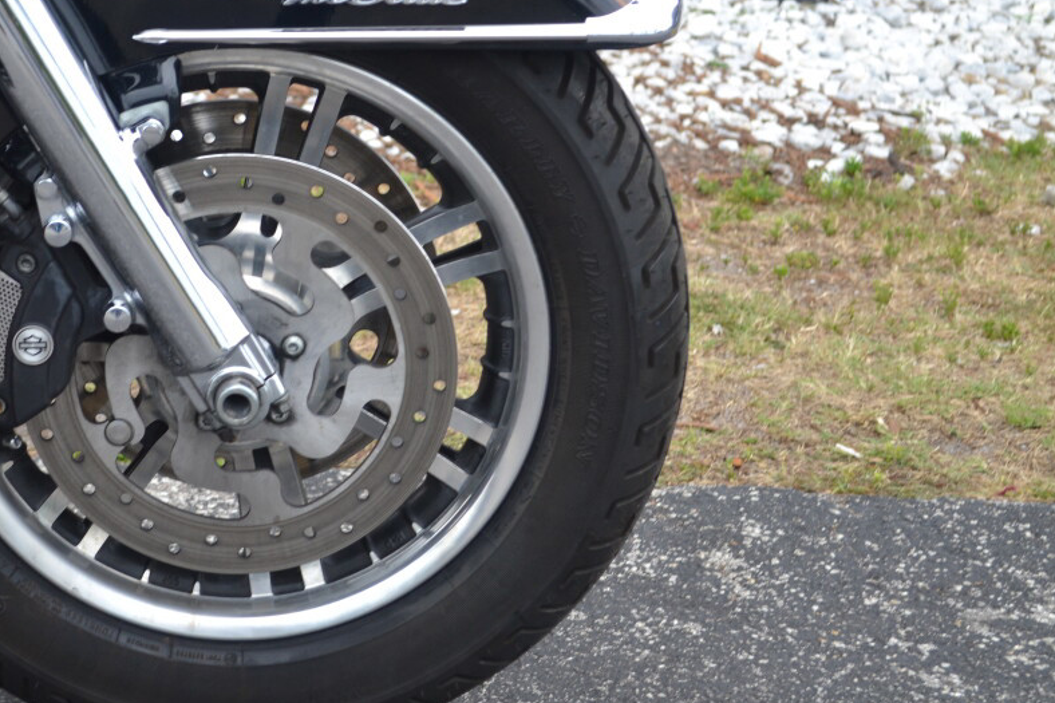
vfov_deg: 14.2
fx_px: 2813
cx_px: 265
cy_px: 280
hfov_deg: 21.1
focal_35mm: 96
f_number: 5.6
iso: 250
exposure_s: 1/125
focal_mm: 42
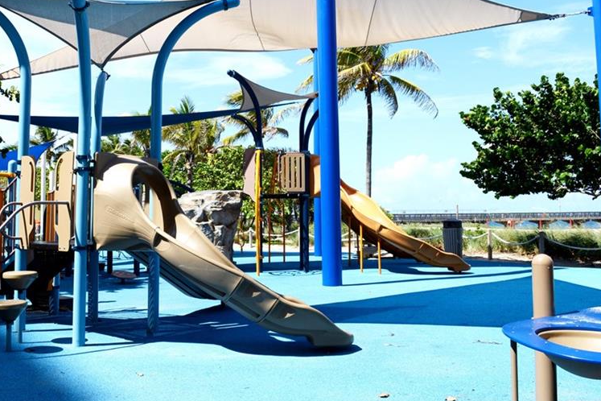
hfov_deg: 51.4
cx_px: 227
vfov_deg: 35.8
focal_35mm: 37
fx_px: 618
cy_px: 153
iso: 200
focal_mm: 18
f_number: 13
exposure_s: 1/320
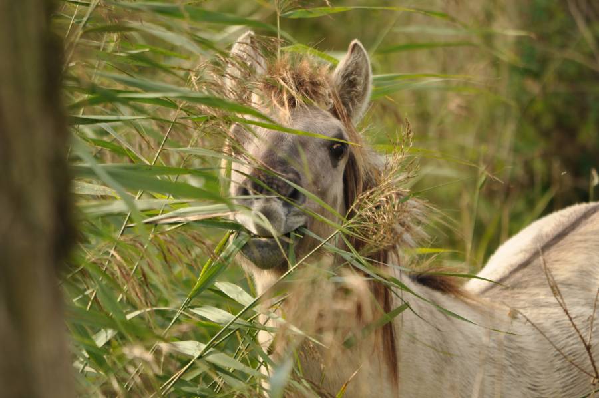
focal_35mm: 405
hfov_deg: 5.1
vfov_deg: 3.4
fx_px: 6731
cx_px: 300
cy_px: 199
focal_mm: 270
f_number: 5.6
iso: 250
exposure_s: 1/400
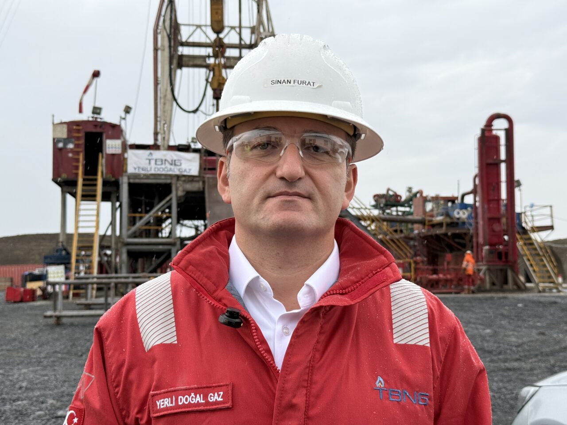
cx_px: 284
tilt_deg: +5.0
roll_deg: +0.6
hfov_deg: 39.7
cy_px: 212
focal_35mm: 48
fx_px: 786
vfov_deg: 30.3
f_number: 1.78
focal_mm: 6.76
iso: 64
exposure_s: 1/928
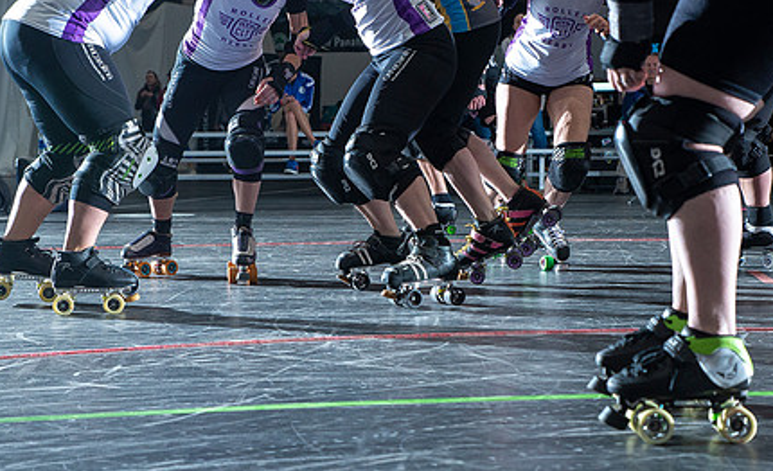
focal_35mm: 82
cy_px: 252
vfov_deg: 15.6
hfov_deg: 25.4
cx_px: 450
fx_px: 1715
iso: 800
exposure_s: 1/160
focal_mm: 50
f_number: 7.1
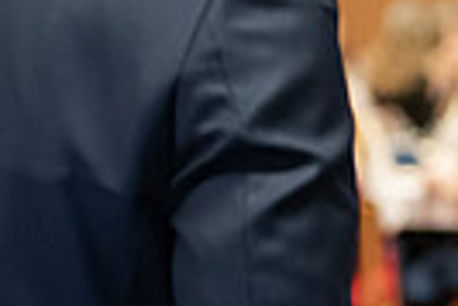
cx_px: 623
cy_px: -26
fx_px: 3897
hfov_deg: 6.7
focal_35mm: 306
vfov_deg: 4.5
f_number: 3.2
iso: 4000
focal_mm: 70
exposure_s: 1/200
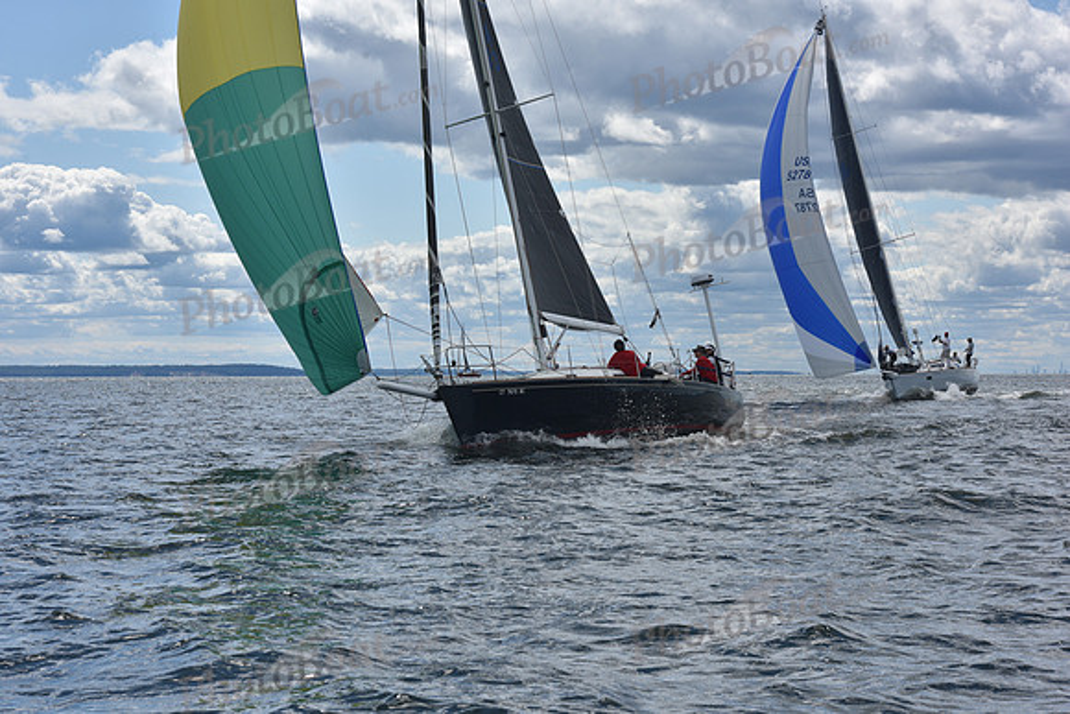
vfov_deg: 15.9
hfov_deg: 23.6
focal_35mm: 86
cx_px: 535
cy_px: 357
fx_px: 2557
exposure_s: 1/800
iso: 250
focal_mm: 86
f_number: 11
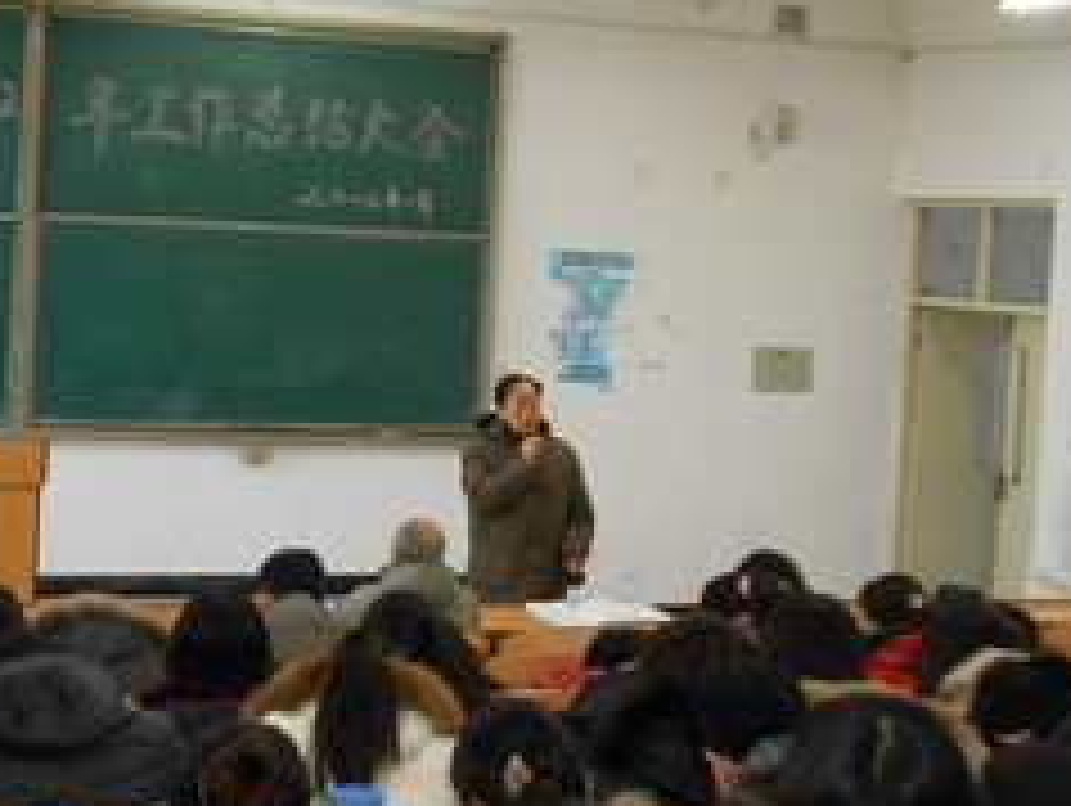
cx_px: 284
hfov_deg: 28.6
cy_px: 340
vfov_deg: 21.9
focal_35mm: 67
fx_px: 2075
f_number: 4.2
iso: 400
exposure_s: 1/30
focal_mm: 6.8
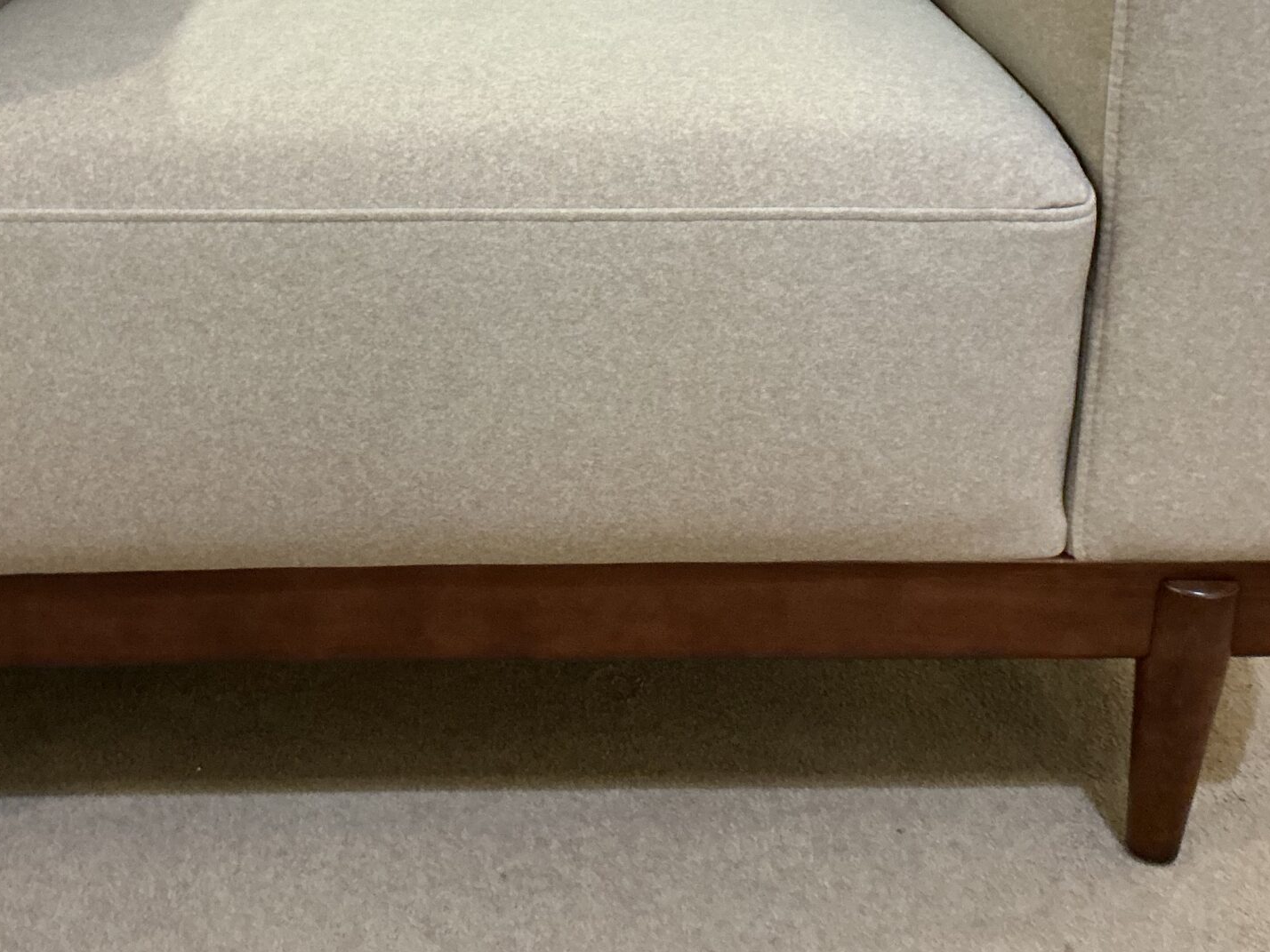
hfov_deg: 36.6
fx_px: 1908
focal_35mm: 52
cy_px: 171
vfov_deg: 27.4
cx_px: 478
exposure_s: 1/40
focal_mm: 3
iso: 250
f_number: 1.8
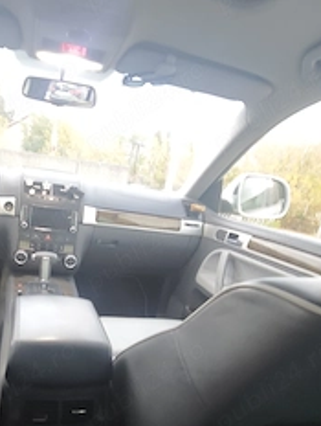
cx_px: 81
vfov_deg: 69.9
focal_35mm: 24
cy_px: 275
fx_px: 296
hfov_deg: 54.4
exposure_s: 1/16.7
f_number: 2.2
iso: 1250
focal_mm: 2.16
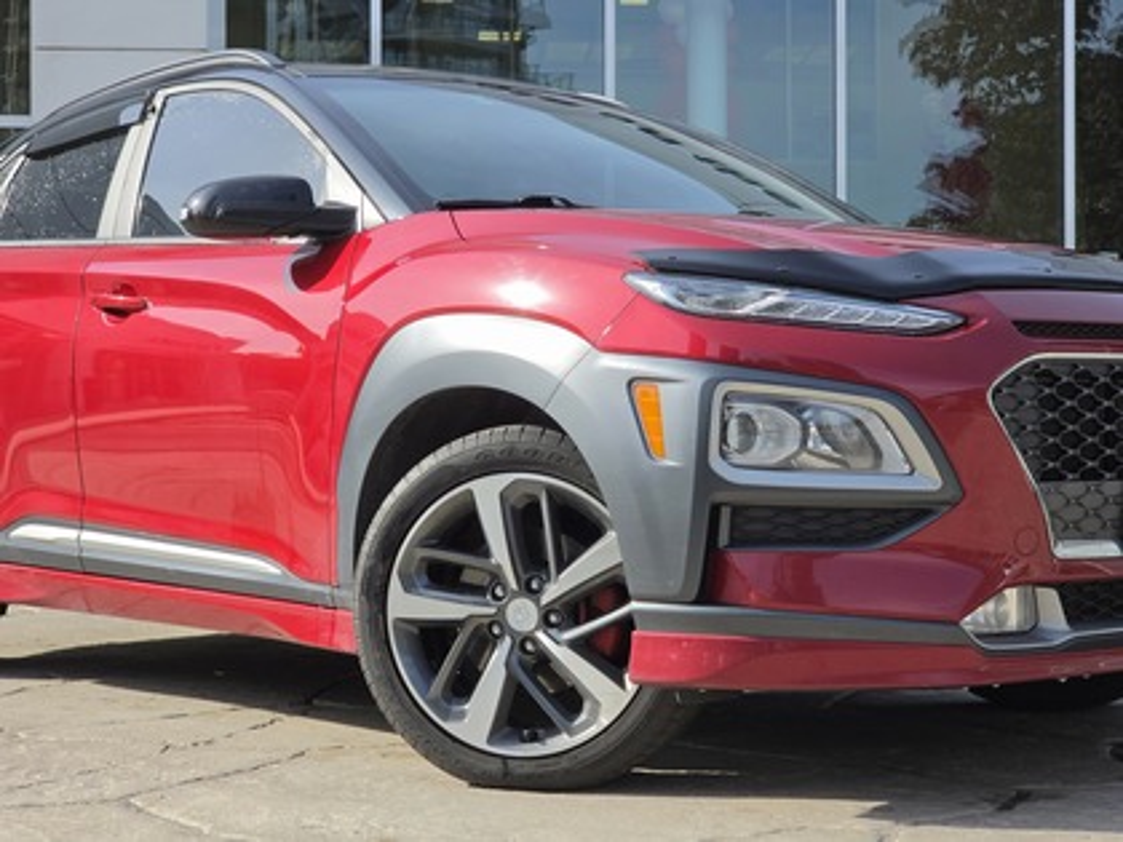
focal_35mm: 69
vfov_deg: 21.3
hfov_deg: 28.2
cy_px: 421
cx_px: 562
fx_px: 2238
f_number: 2.4
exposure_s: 1/682
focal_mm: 7
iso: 25
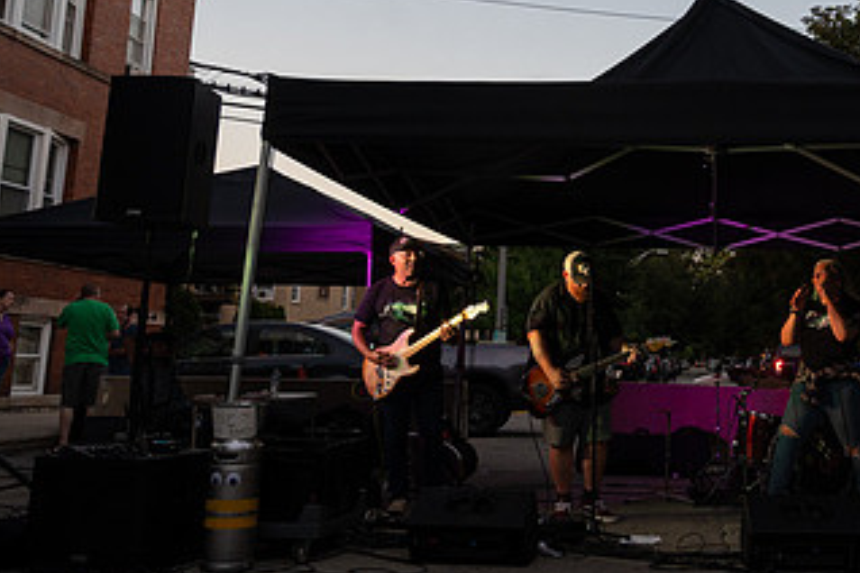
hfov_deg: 42.4
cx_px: 633
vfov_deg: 29.6
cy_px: 181
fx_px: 1075
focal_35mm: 45
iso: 800
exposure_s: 1/320
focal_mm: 24
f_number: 4.5
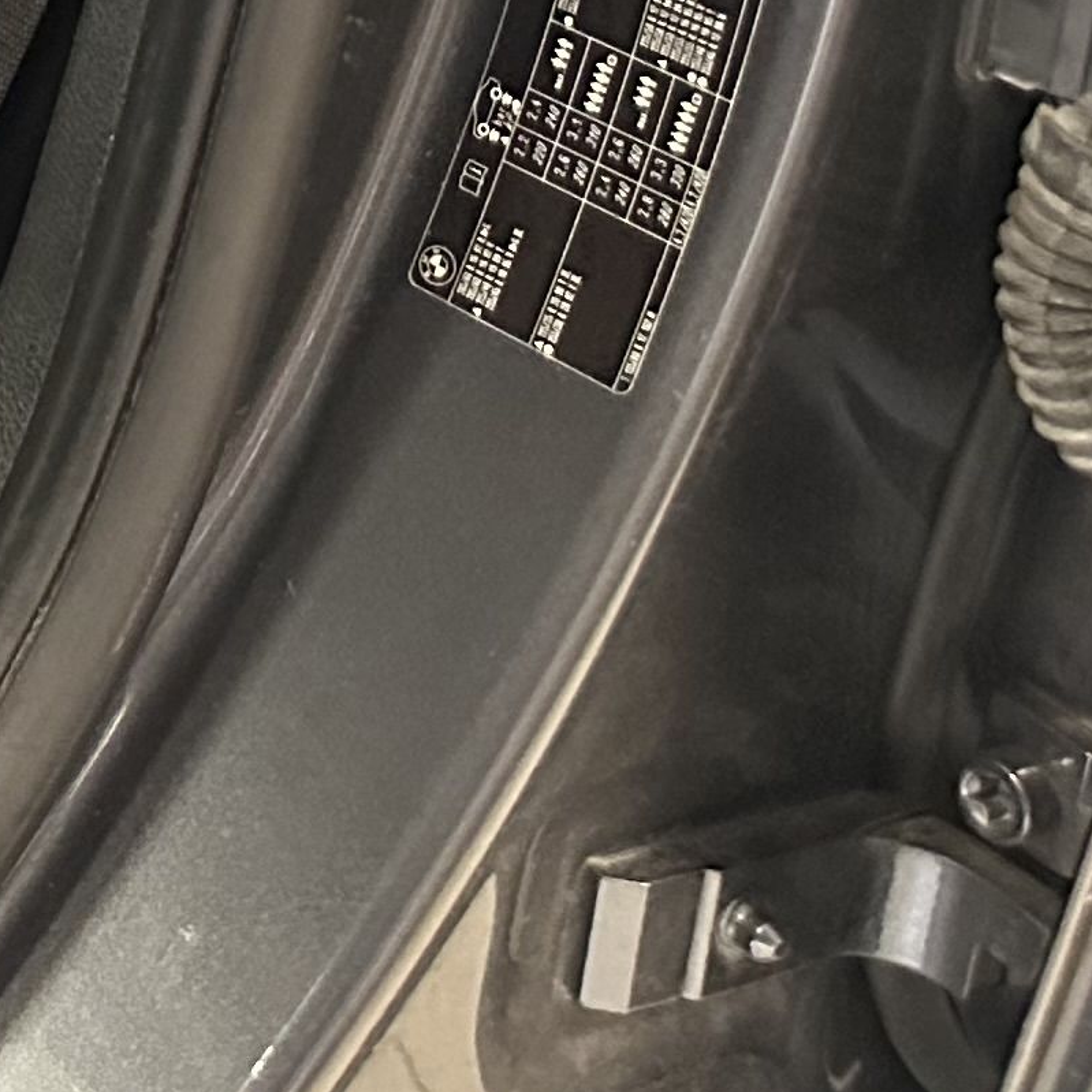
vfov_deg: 15.0
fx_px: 3819
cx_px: -1394
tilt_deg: -19.6
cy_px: -607
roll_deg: +2.1
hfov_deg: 13.0
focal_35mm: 107
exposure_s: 1/33
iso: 1000
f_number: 1.78
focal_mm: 6.86
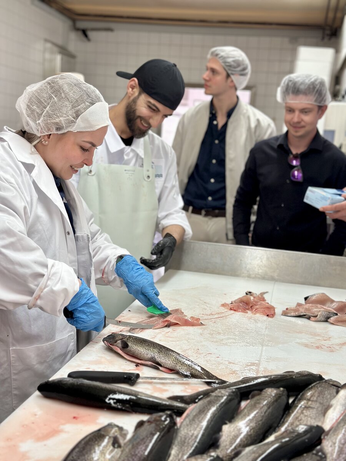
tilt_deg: -7.5
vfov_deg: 39.7
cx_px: 173
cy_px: 230
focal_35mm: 48
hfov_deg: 30.3
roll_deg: -4.8
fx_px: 640
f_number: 1.78
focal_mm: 6.86
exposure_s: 1/100
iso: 160
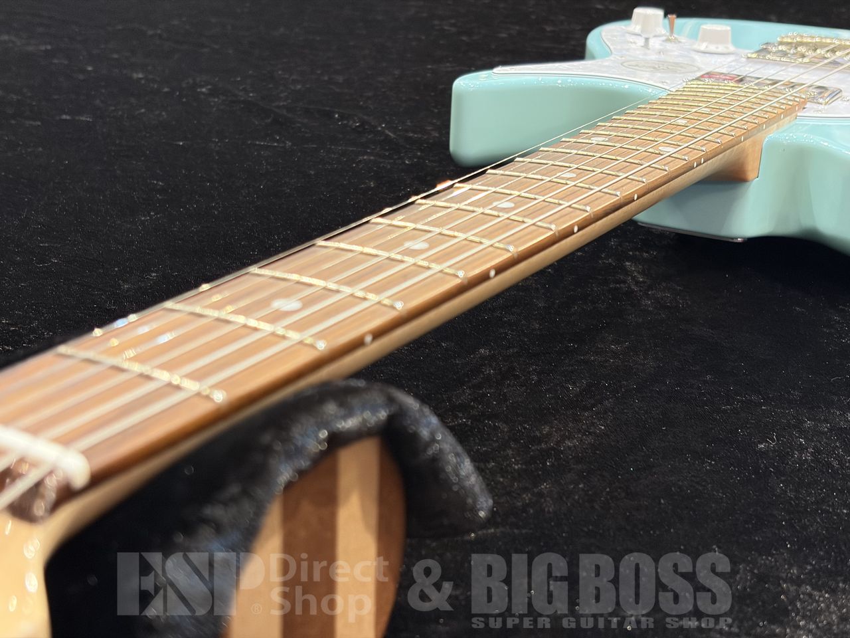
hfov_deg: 36.8
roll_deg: -1.0
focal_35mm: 52
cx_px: 425
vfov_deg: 28.0
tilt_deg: -21.6
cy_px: 319
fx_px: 1277
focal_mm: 5.96
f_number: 1.6
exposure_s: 1/40
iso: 160
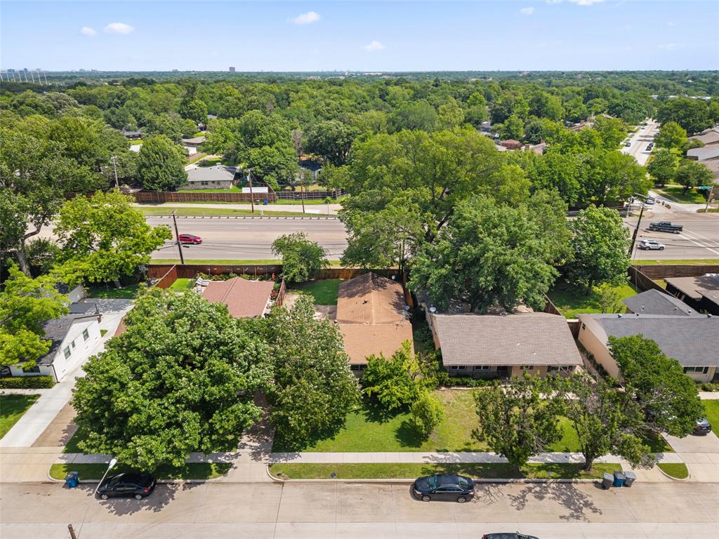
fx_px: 498
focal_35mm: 24
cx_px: 360
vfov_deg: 56.8
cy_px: 270
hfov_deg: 71.6
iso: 100
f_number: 1.8
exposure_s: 1/60
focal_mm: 8.67
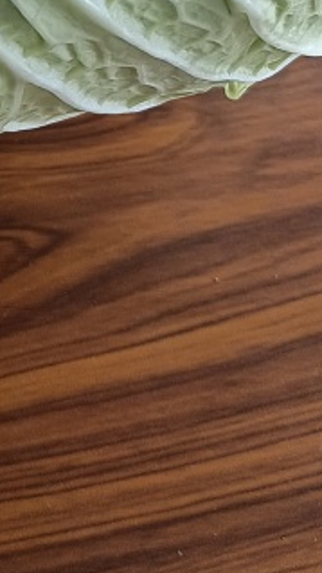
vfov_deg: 23.4
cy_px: -93
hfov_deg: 13.6
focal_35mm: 84
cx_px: -149
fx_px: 1274
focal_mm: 5.59
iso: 785
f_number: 1.88
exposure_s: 1/100
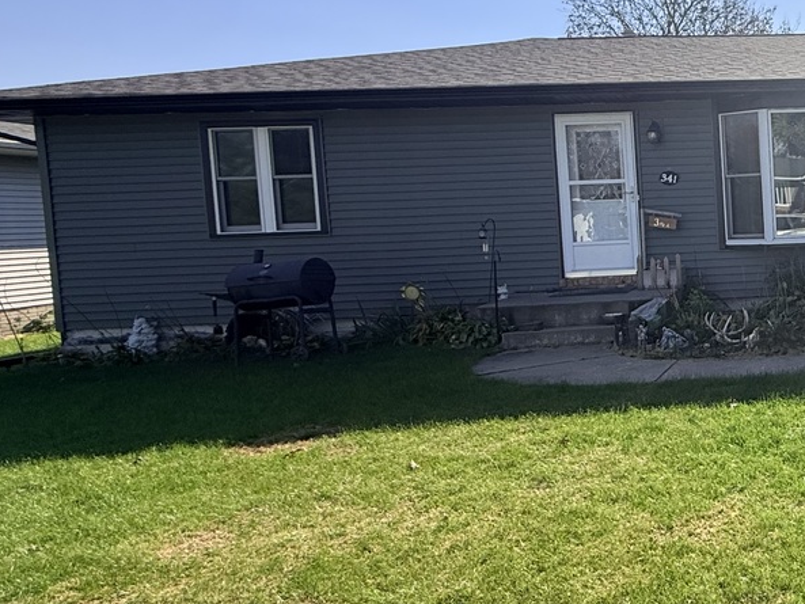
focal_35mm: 34
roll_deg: -0.5
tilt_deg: -3.9
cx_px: 899
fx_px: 791
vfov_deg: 41.7
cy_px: 261
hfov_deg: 41.9
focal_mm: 2.22
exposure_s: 1/2237
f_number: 2.2
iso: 80
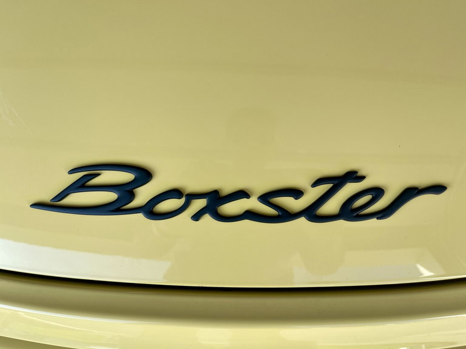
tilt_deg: -65.2
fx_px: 337
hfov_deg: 69.4
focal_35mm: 25
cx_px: 233
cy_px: 174
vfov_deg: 54.9
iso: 32
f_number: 1.6
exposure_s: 1/684
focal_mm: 5.1
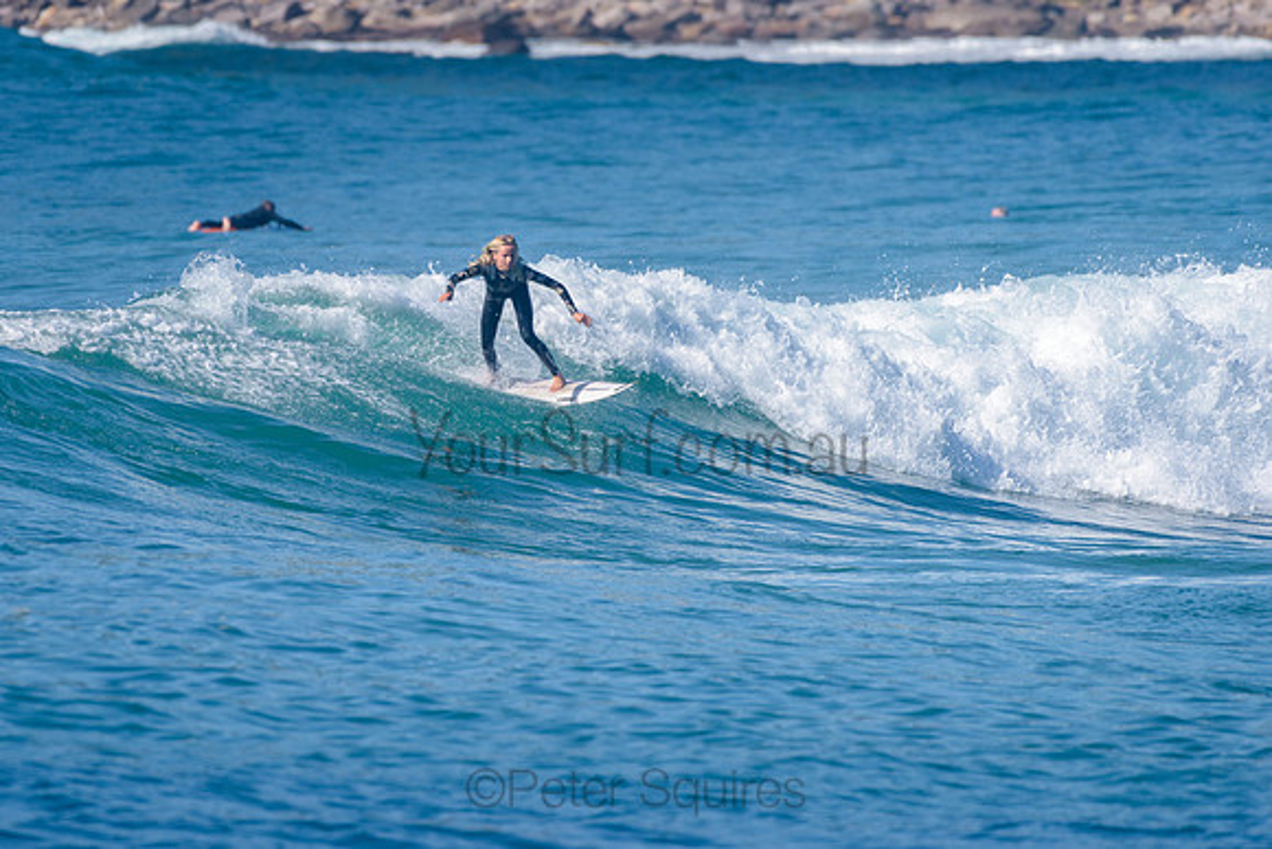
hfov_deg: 3.3
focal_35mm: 622
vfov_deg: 2.2
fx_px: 21971
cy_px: 341
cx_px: 481
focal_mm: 500
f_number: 5.6
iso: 180
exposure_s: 1/2000
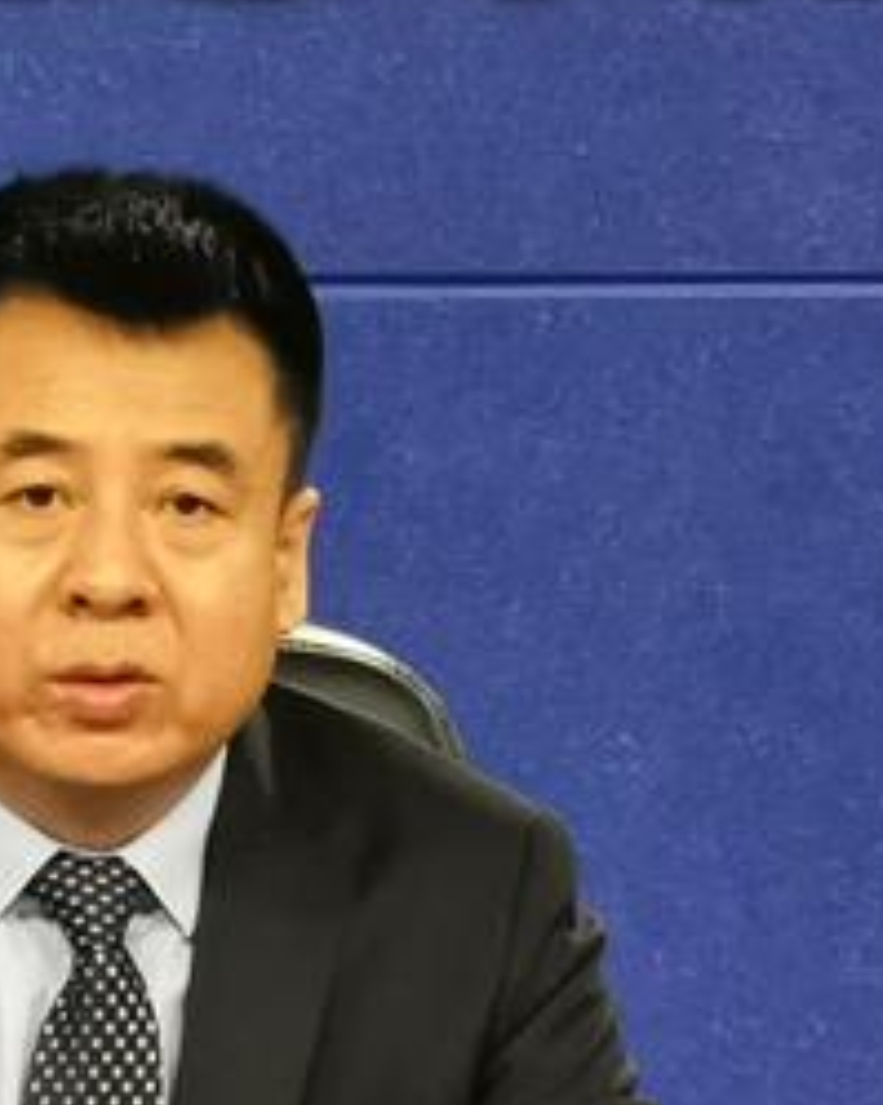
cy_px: 750
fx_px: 17389
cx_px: 106
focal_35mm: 532
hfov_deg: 2.9
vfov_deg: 3.6
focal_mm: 14.46
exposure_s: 1/33.3
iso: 320
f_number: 3.4
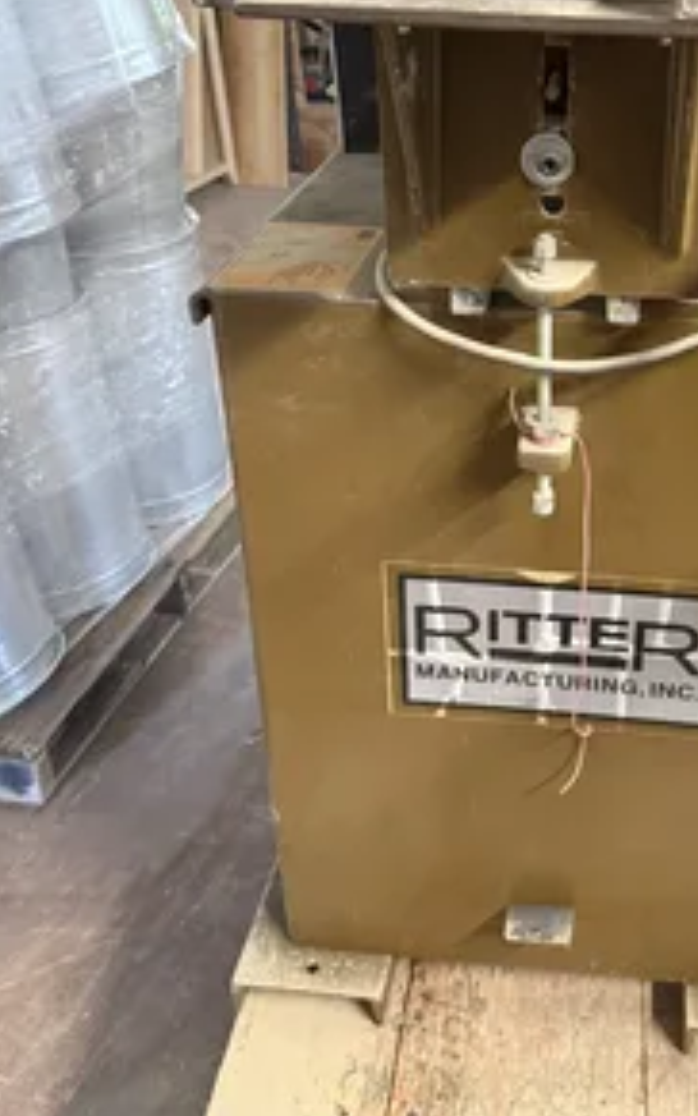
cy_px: 384
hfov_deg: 35.0
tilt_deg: -26.9
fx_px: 1065
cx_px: 568
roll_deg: +0.1
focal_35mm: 35
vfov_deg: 54.3
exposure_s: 1/60
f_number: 1.78
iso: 640
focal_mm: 6.76
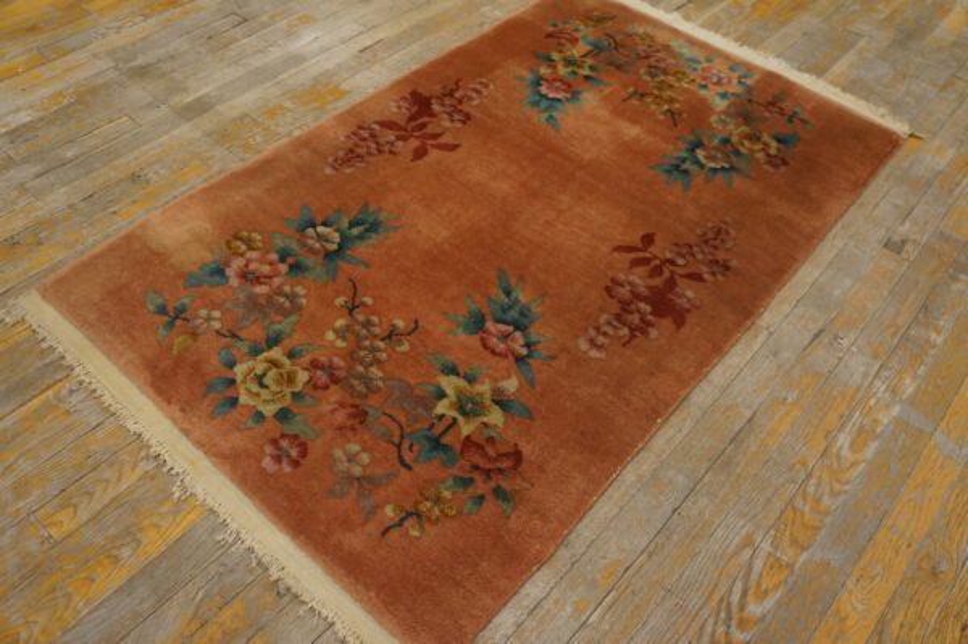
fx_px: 806
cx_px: 484
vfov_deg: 43.5
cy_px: 322
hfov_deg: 62.0
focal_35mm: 30
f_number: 4
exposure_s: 1/60
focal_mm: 20
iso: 640
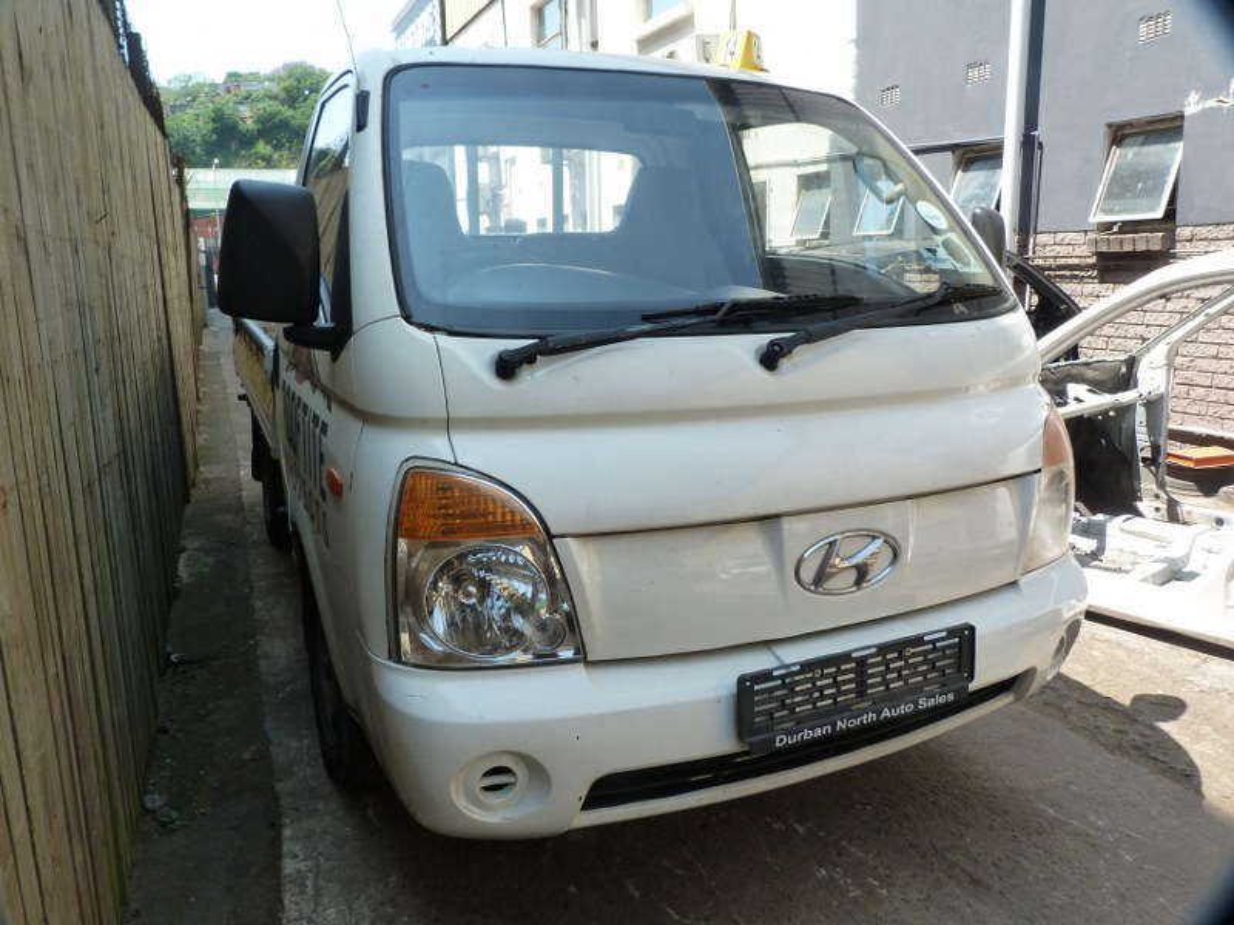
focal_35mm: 25
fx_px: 891
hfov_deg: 69.4
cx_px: 617
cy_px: 462
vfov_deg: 54.9
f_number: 4
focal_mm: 4.5
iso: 125
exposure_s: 1/200
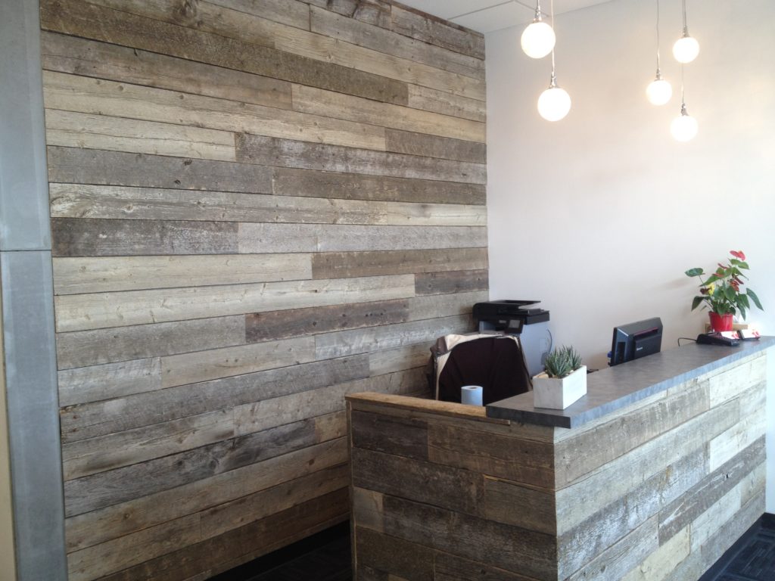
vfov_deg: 40.7
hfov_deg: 52.6
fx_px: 784
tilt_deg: -4.5
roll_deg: +1.7
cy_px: 290
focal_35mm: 35
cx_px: 388
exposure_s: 1/24
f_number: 2.4
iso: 50
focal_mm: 4.28
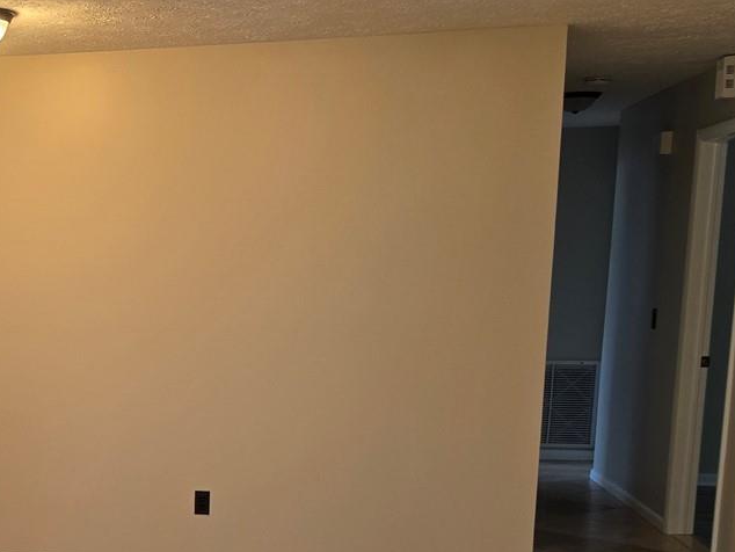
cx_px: 29
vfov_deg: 24.4
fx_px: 1232
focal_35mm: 58
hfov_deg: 31.2
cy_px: 509
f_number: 1.4
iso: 125
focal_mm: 6.5
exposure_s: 1/120
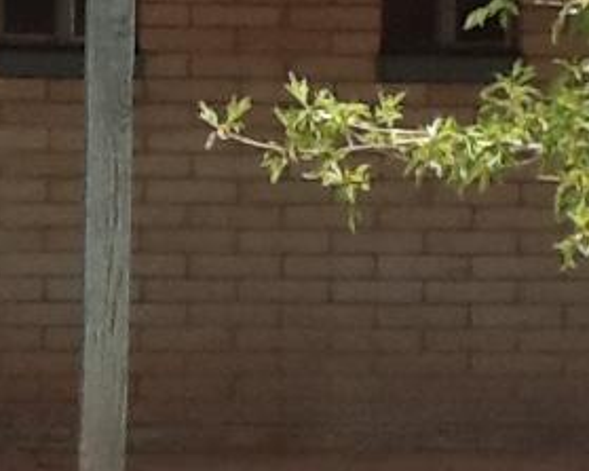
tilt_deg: -5.3
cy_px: 319
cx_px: -220
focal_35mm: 148
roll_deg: -0.6
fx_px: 2579
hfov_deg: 12.5
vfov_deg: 10.4
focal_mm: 2.03
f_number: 2.4
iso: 40
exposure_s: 1/637
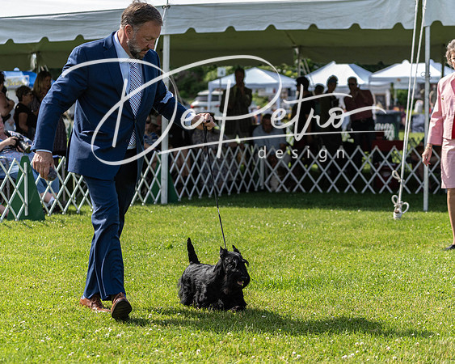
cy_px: 199
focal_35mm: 106
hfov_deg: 18.1
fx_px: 1429
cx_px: 249
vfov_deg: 14.5
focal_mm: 86
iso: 800
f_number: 4
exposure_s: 1/2000
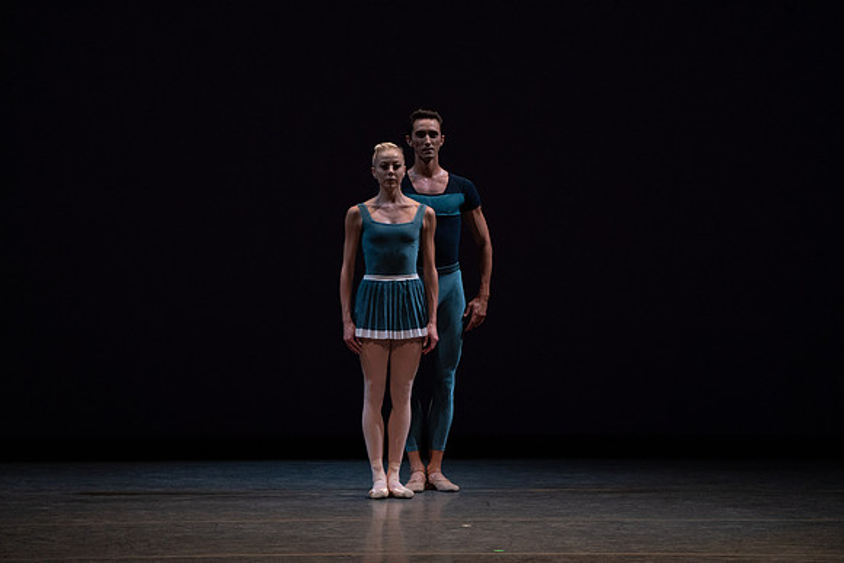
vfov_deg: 3.5
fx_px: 9098
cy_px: 282
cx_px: 422
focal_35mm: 388
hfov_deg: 5.3
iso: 5000
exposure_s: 1/400
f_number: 5.6
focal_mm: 388
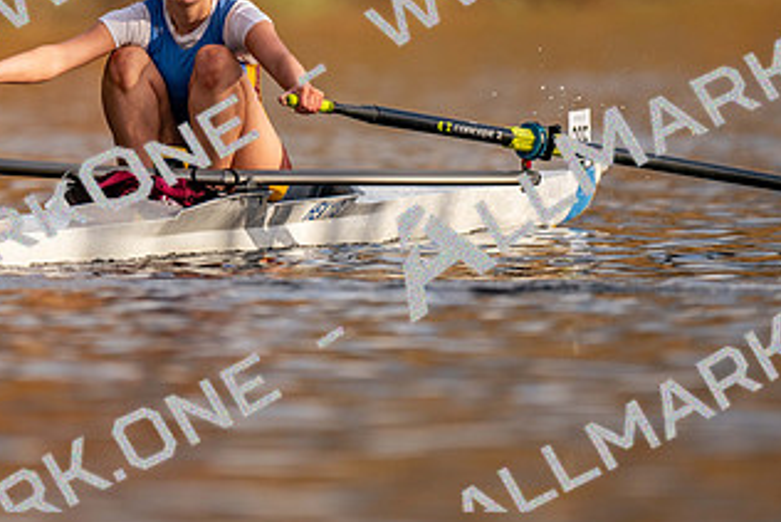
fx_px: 23874
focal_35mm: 1100
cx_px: 185
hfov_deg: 1.9
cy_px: 88
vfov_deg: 1.3
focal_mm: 600
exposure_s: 1/2500
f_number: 4
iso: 320
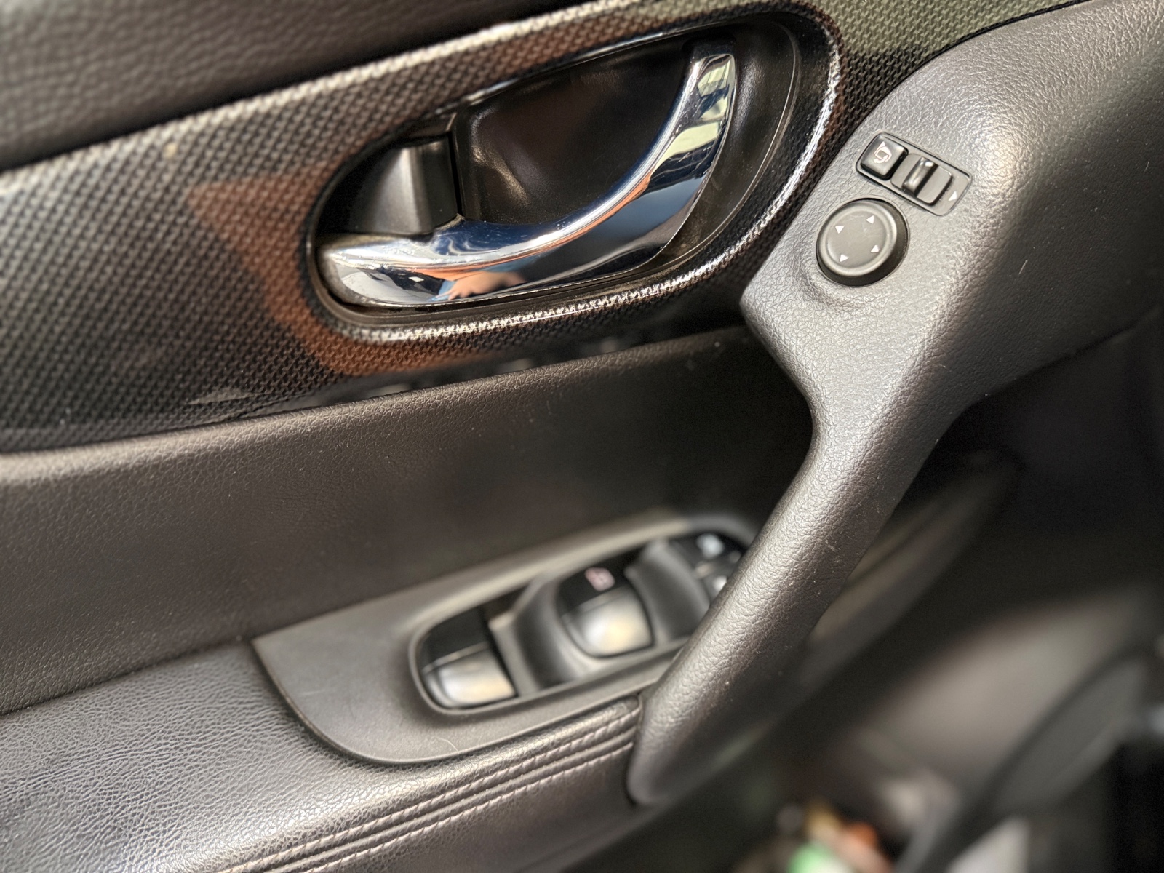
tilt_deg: -36.9
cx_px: 582
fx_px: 807
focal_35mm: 24
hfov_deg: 71.6
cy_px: 436
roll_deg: +9.6
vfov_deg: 56.8
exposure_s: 1/25
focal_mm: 6.76
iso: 800
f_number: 1.78
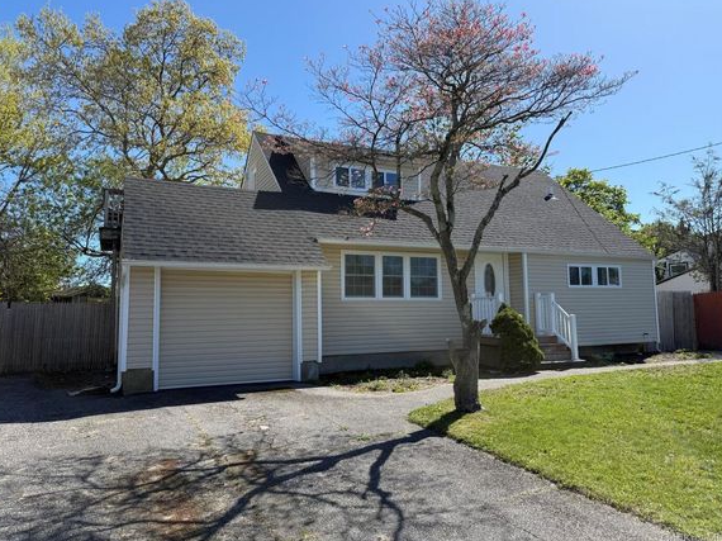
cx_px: 360
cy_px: 265
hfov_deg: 69.4
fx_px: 521
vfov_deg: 54.8
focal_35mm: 25
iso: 80
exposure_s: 1/3425
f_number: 1.78
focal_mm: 6.76
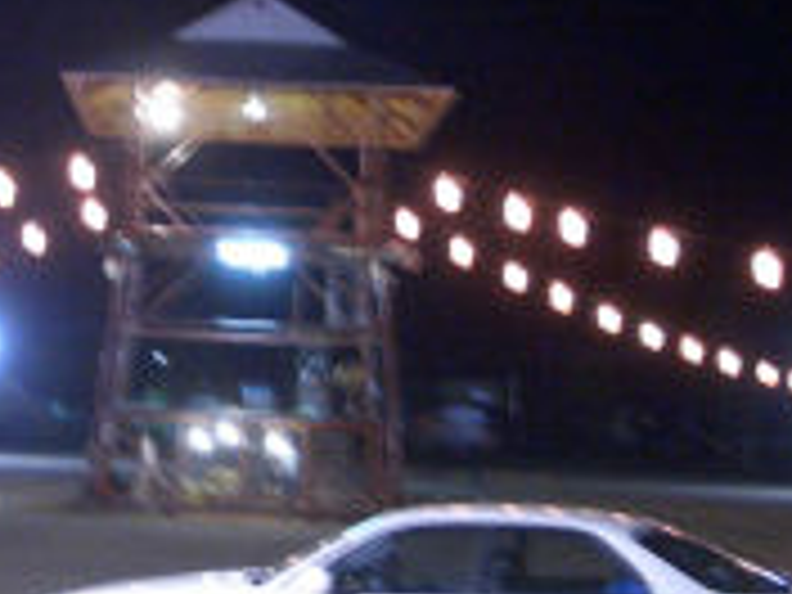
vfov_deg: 17.5
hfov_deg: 22.8
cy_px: 200
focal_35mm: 84
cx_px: 108
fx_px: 1922
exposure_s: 1/8
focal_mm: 5.8
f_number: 2.6
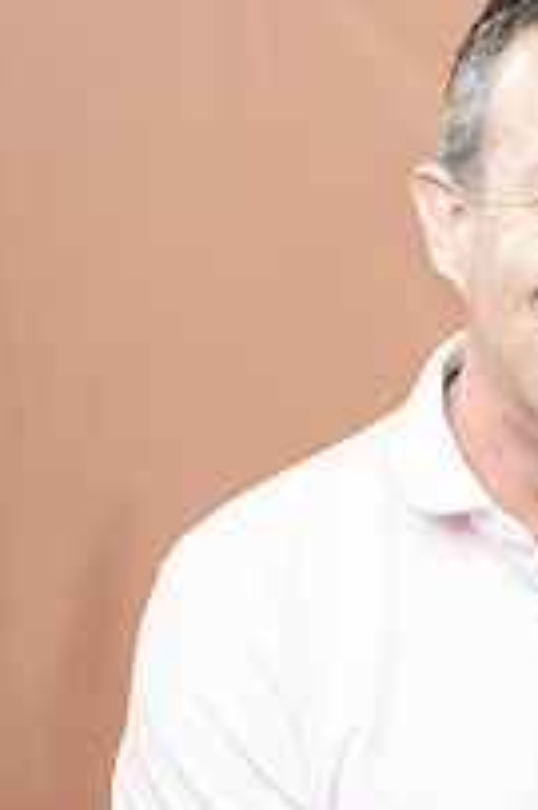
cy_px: 666
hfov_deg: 8.8
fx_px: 3480
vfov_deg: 13.2
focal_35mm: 155
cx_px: 590
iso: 320
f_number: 4
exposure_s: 1/160
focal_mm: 70
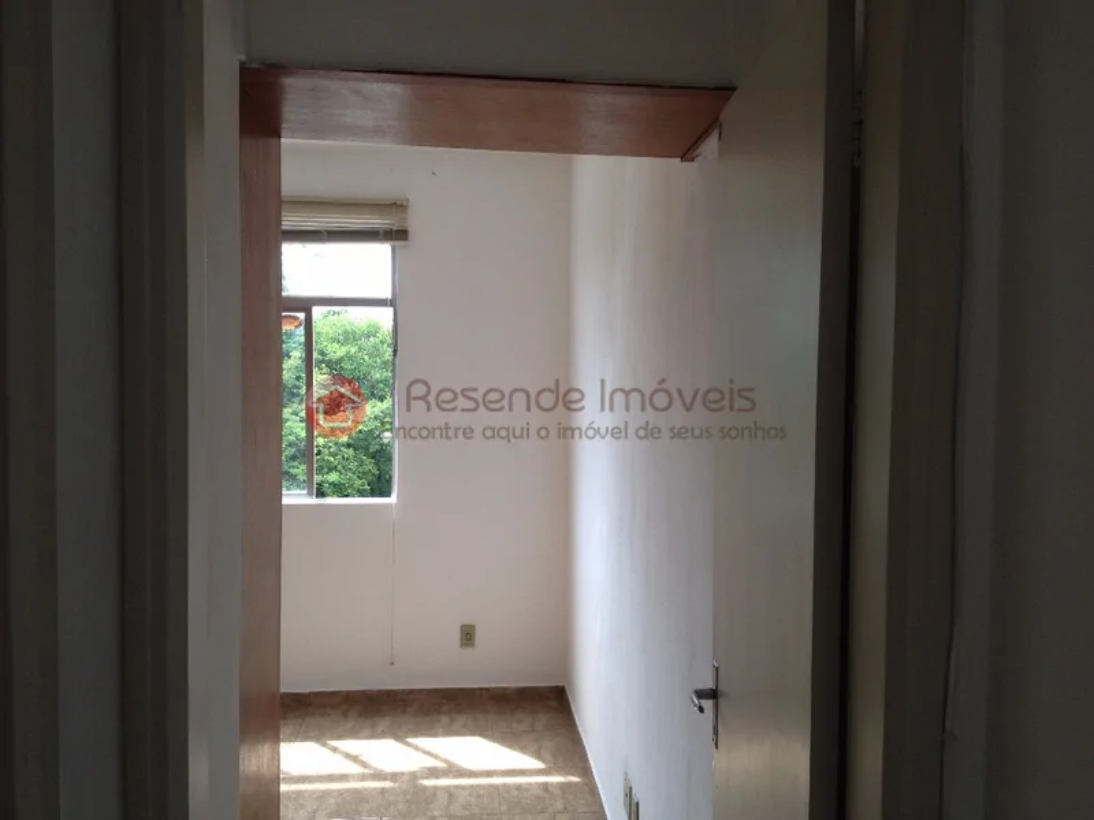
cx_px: 547
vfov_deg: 40.7
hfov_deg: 52.6
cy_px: 410
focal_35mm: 35
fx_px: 1106
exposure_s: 1/128
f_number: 2.4
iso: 50
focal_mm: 4.28
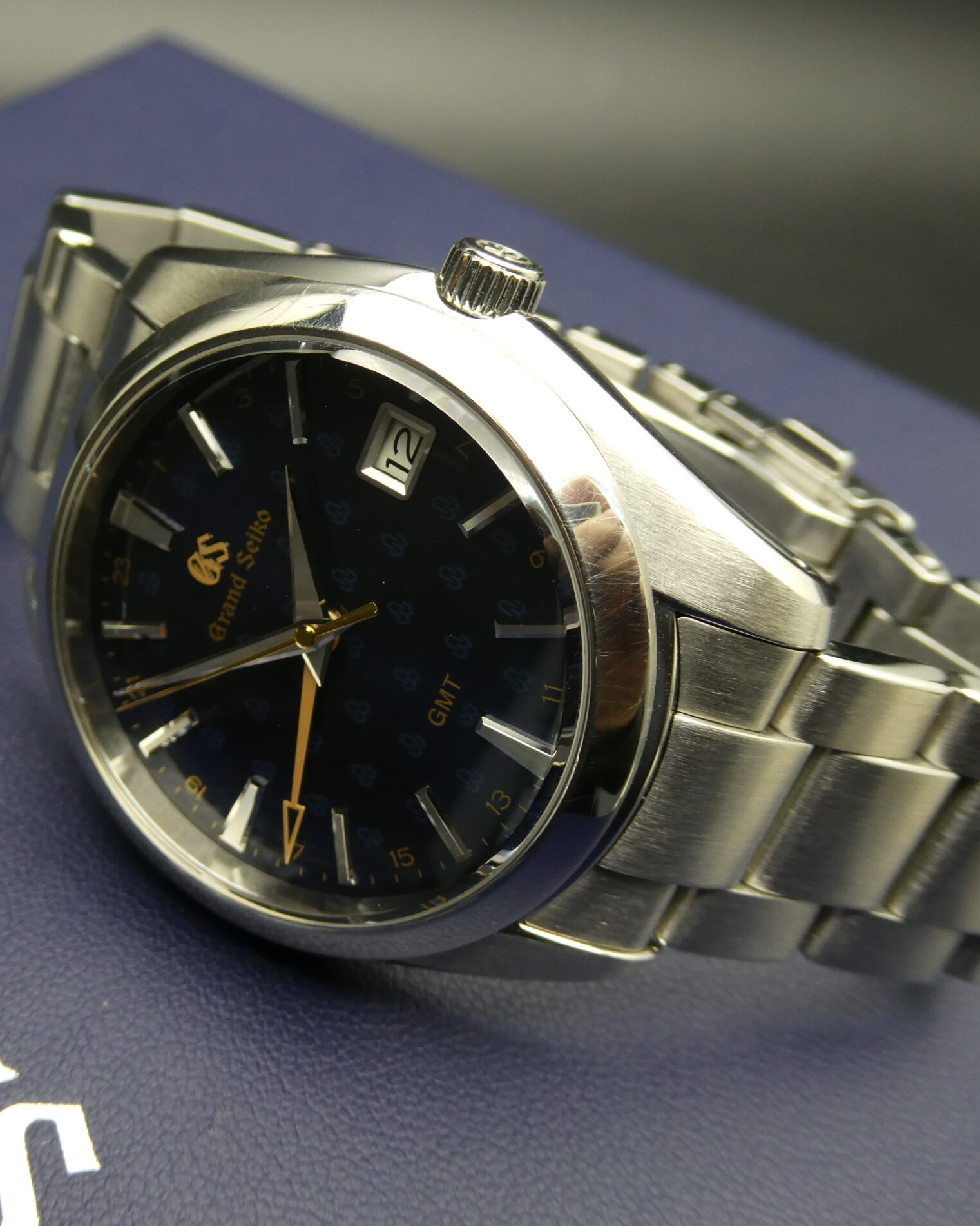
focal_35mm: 46
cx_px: 242
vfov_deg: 40.3
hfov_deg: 32.1
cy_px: 608
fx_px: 1668
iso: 160
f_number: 3.7
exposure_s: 1/80
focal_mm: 6.3
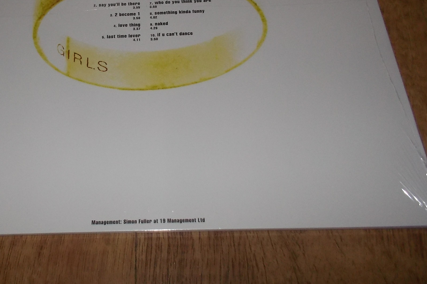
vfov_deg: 30.6
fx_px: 510
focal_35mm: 43
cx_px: 139
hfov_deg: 44.7
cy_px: 71
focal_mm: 4.1
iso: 200
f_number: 3.3
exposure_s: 1/30
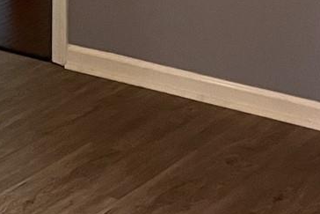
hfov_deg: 12.2
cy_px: -241
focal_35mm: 152
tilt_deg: -6.6
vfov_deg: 8.5
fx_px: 1352
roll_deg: +1.5
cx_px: -290
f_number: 1.6
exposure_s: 1/60
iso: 320
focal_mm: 5.1
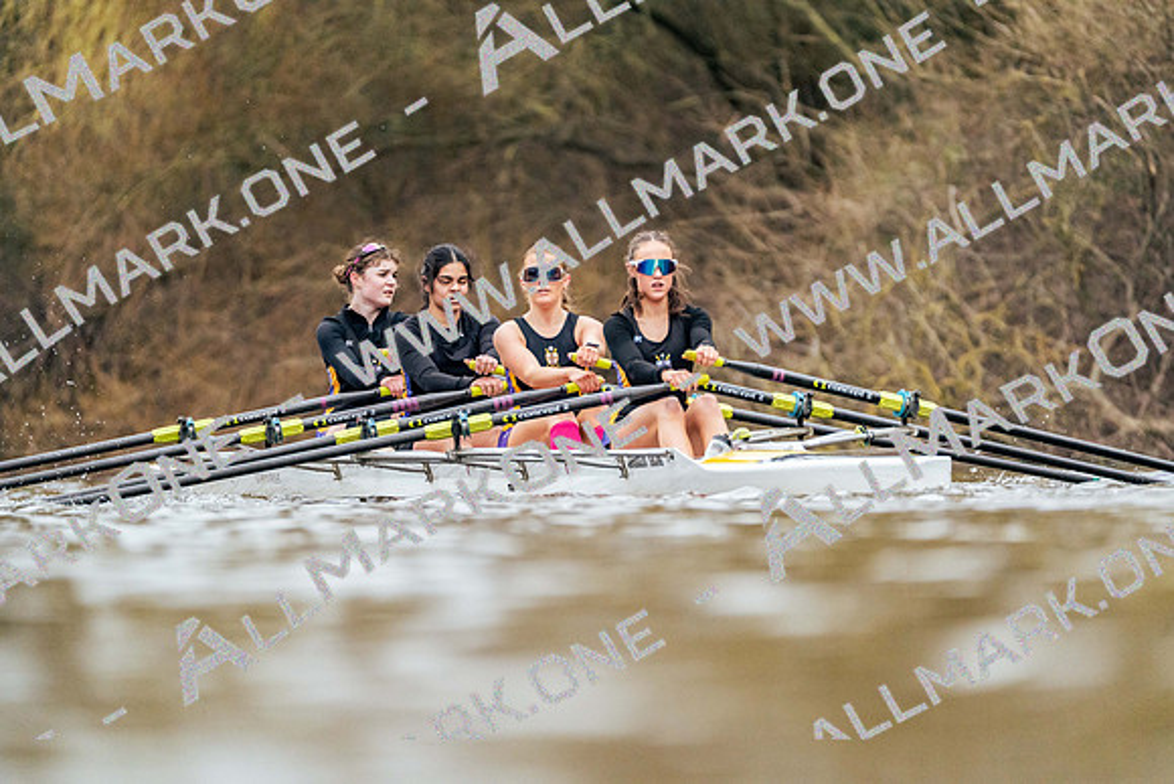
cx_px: 587
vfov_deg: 2.3
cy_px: 392
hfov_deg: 3.4
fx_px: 19570
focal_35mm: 600
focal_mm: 600
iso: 5000
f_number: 6.3
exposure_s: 1/2000
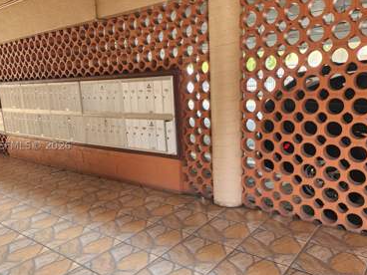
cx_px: 163
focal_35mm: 30
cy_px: 145
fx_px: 318
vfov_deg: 46.8
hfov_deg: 59.8
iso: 160
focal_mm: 6.4
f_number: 1.8
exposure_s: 1/180
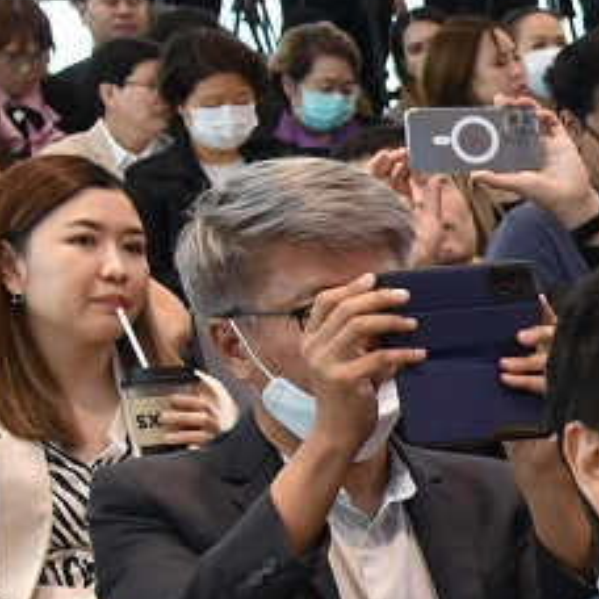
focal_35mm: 173
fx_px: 3387
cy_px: 641
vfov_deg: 10.0
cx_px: 1645
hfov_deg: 8.7
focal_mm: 31
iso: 900
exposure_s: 1/80
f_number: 5.6
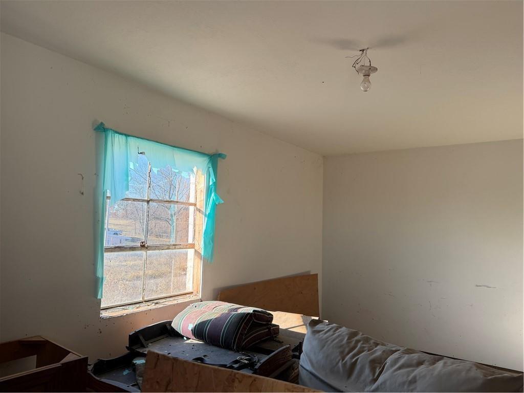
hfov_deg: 71.6
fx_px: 363
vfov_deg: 56.8
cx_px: 262
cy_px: 196
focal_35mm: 24
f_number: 1.78
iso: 100
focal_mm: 6.76
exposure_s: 1/589
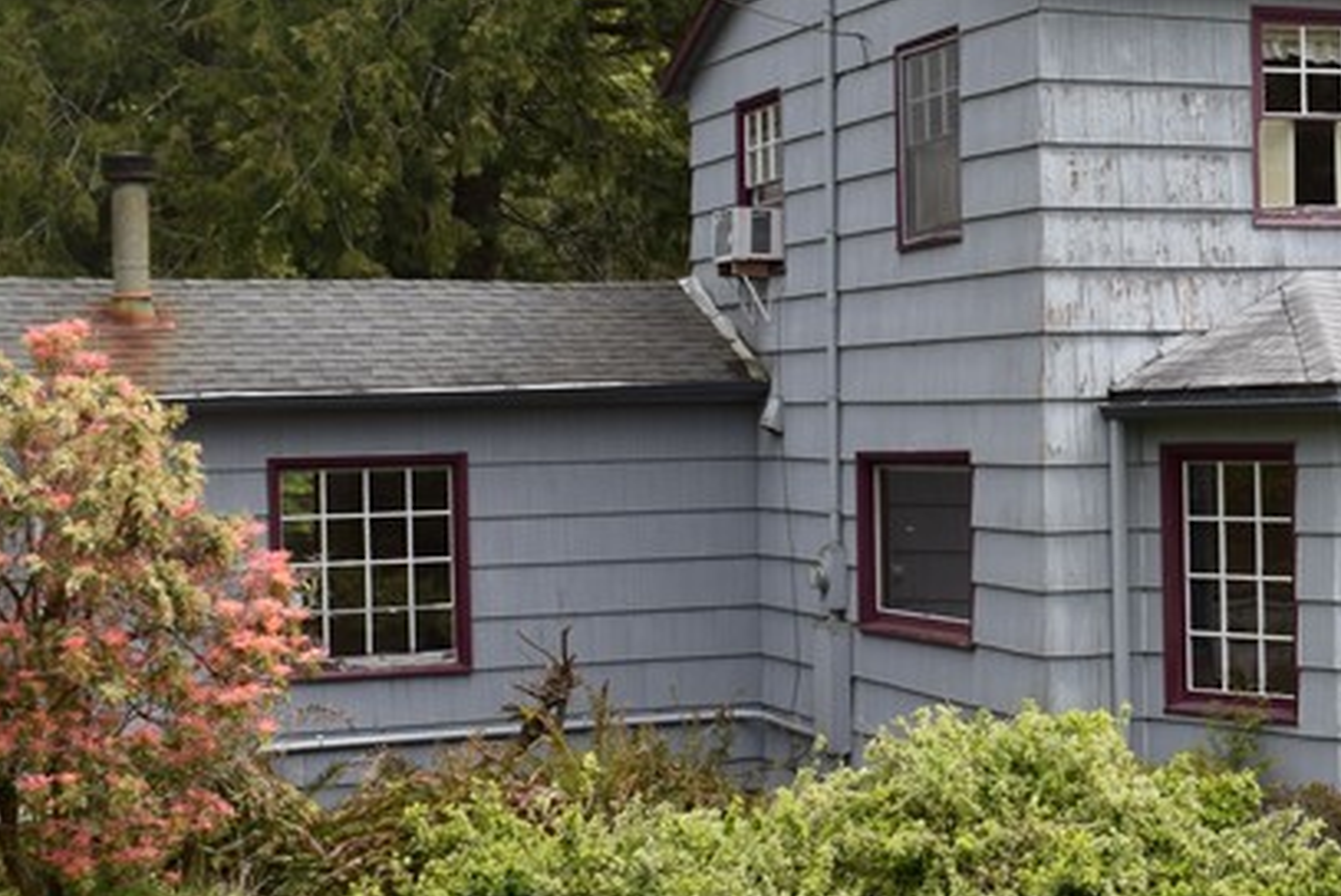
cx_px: 1203
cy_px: 310
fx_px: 2684
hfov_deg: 27.1
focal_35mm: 72
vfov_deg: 18.9
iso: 220
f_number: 8
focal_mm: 18
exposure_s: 1/250
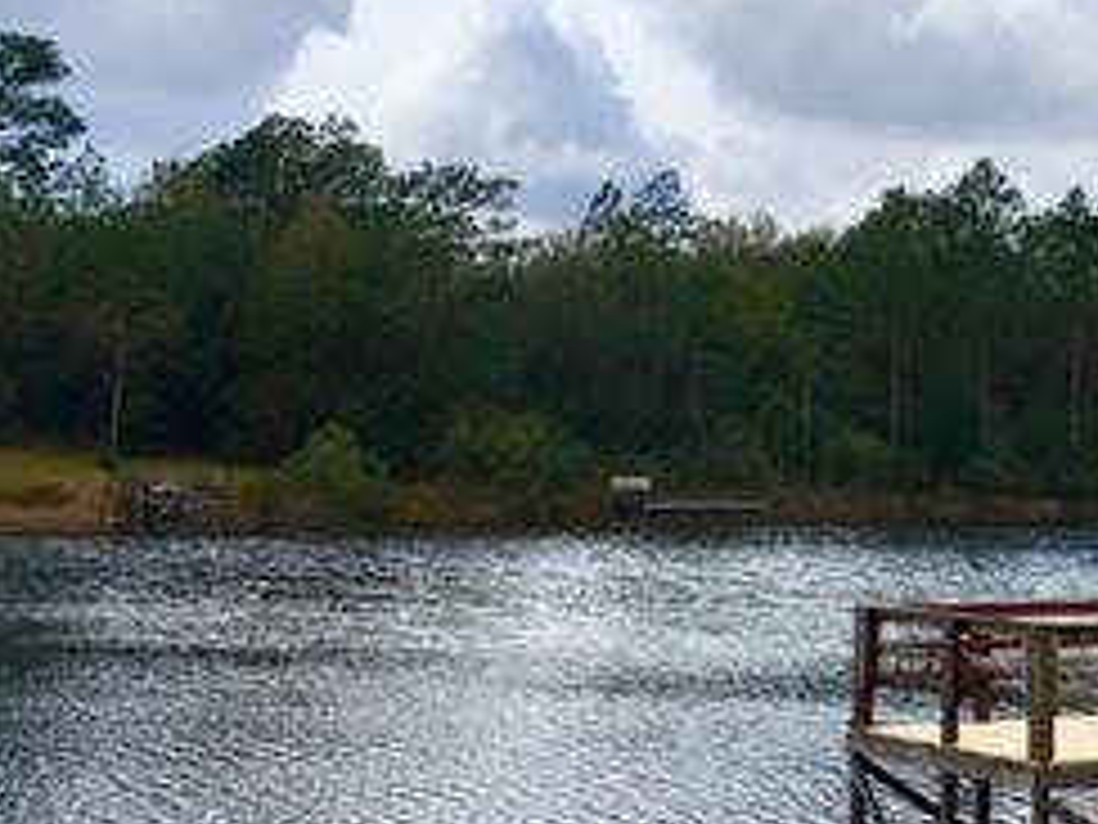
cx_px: 1102
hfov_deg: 24.5
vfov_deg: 19.3
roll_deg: -1.5
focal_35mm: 76
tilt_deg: +3.0
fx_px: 2411
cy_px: 302
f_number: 2.2
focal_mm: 4.15
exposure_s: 1/2653
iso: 25
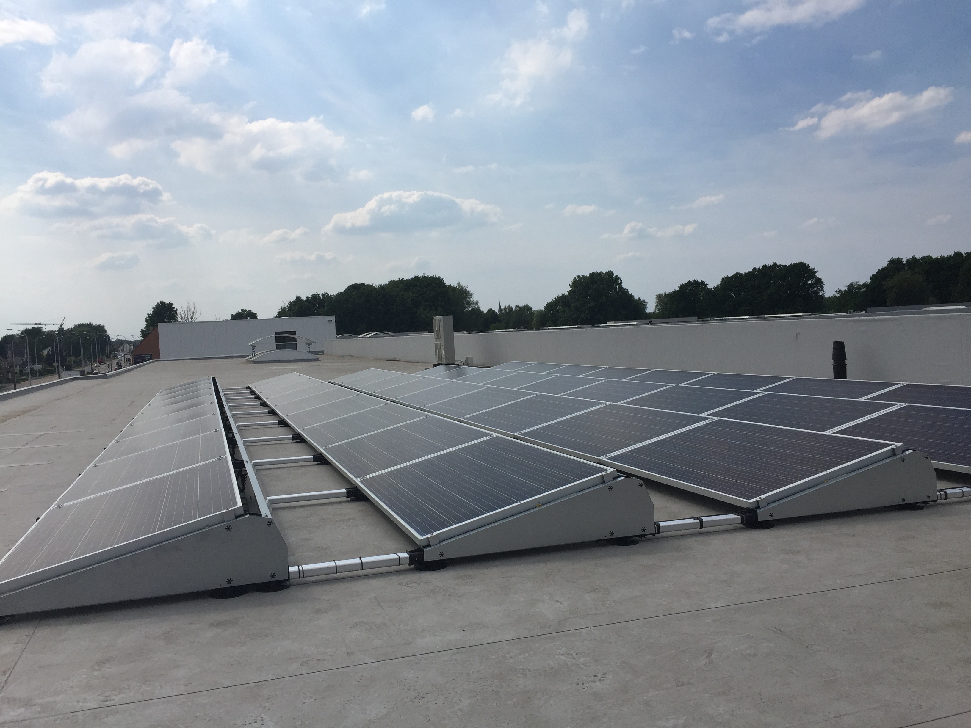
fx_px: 813
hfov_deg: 61.7
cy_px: 364
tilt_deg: -1.7
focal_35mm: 29
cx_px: 486
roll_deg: +1.6
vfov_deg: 48.2
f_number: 2.2
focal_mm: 4.15
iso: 32
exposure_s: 1/4950
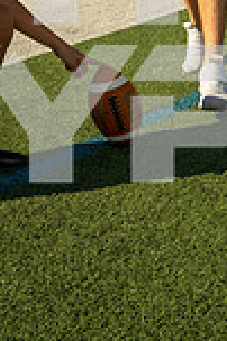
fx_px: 730
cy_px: -43
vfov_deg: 24.4
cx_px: 110
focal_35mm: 77
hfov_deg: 17.7
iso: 100
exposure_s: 1/125
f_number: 5.6
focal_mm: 26
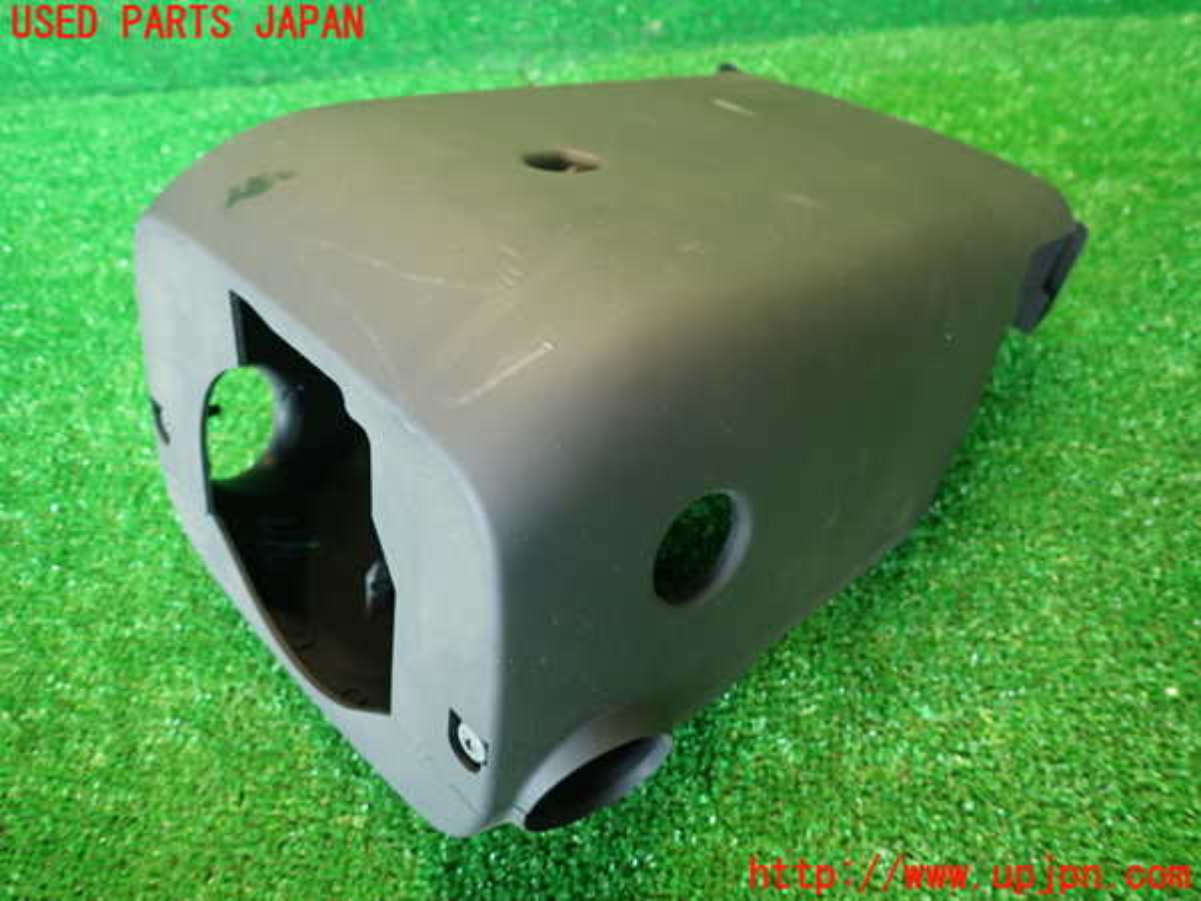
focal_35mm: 25
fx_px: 867
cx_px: 600
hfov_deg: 69.4
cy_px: 450
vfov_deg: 54.9
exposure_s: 1/30
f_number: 2
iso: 400
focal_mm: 4.5
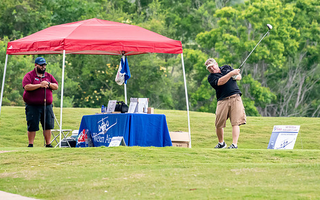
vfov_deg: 1.8
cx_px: 159
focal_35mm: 726
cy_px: 76
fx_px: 6334
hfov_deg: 2.9
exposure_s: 1/2000
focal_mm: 390
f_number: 5.6
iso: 2500
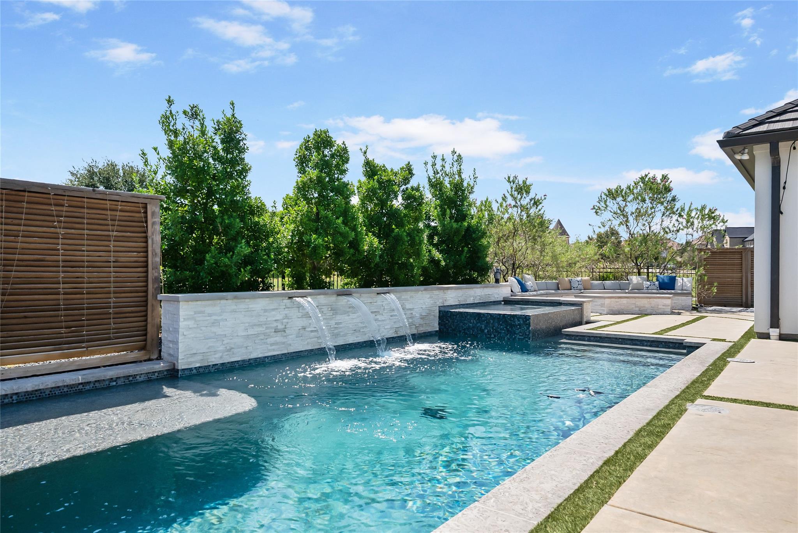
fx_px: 532
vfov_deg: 53.2
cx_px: 399
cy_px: 266
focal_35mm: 24
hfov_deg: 73.7
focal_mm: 24
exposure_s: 1/1000
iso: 640
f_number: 9
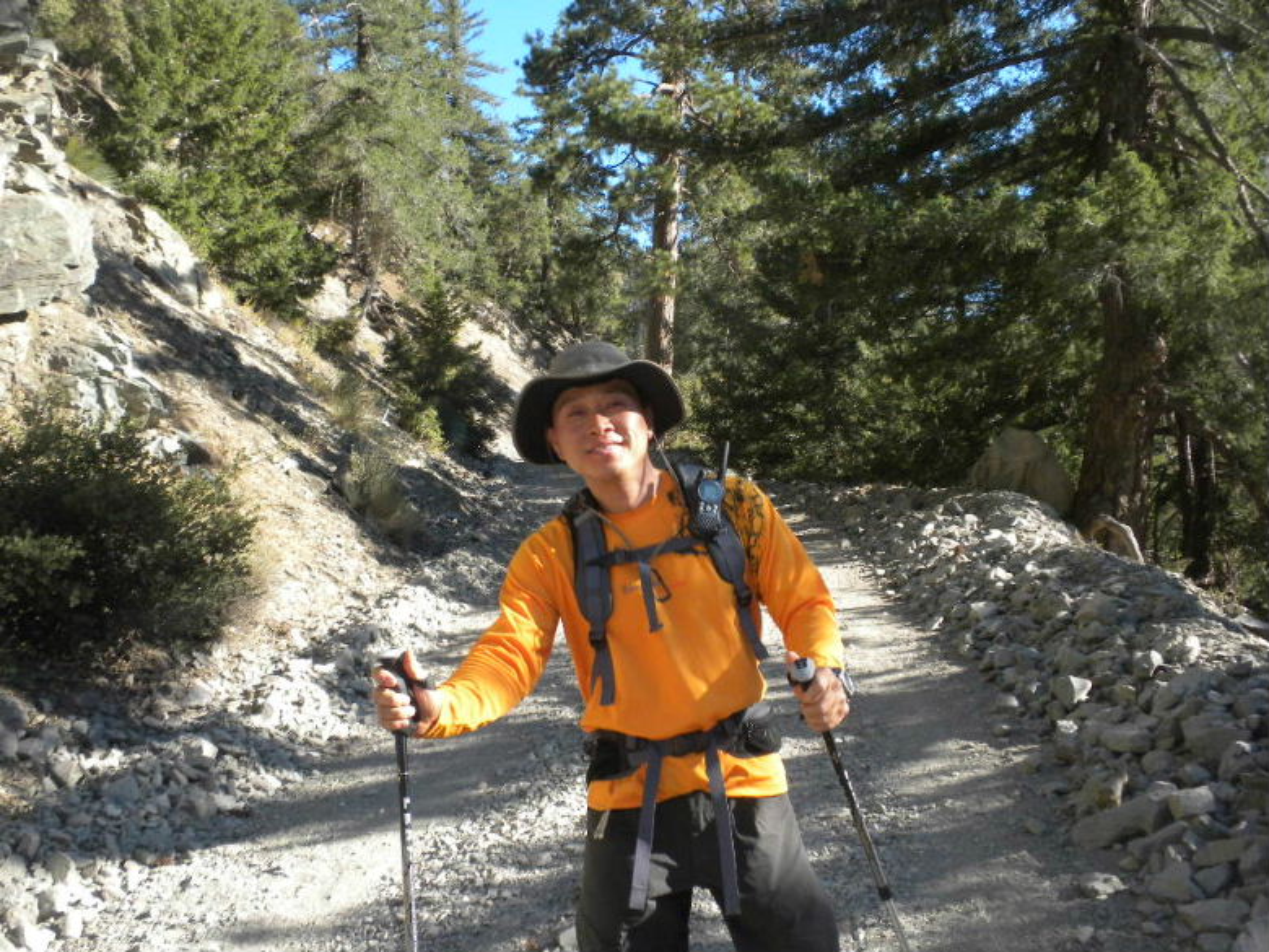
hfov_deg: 50.1
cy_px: 476
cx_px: 634
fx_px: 1356
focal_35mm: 37
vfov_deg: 38.7
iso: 200
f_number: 10
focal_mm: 6.6
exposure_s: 1/85.8
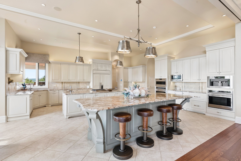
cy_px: 80
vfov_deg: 70.5
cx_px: 120
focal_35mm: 17
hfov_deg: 93.2
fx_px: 114
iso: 640
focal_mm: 17
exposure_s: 1/40
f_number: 10
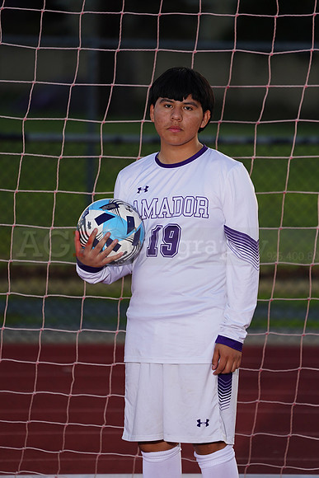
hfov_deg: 4.0
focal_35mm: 342
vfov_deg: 6.0
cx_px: 160
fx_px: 4543
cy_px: 239
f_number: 5.6
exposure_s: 1/250
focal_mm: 342
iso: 320
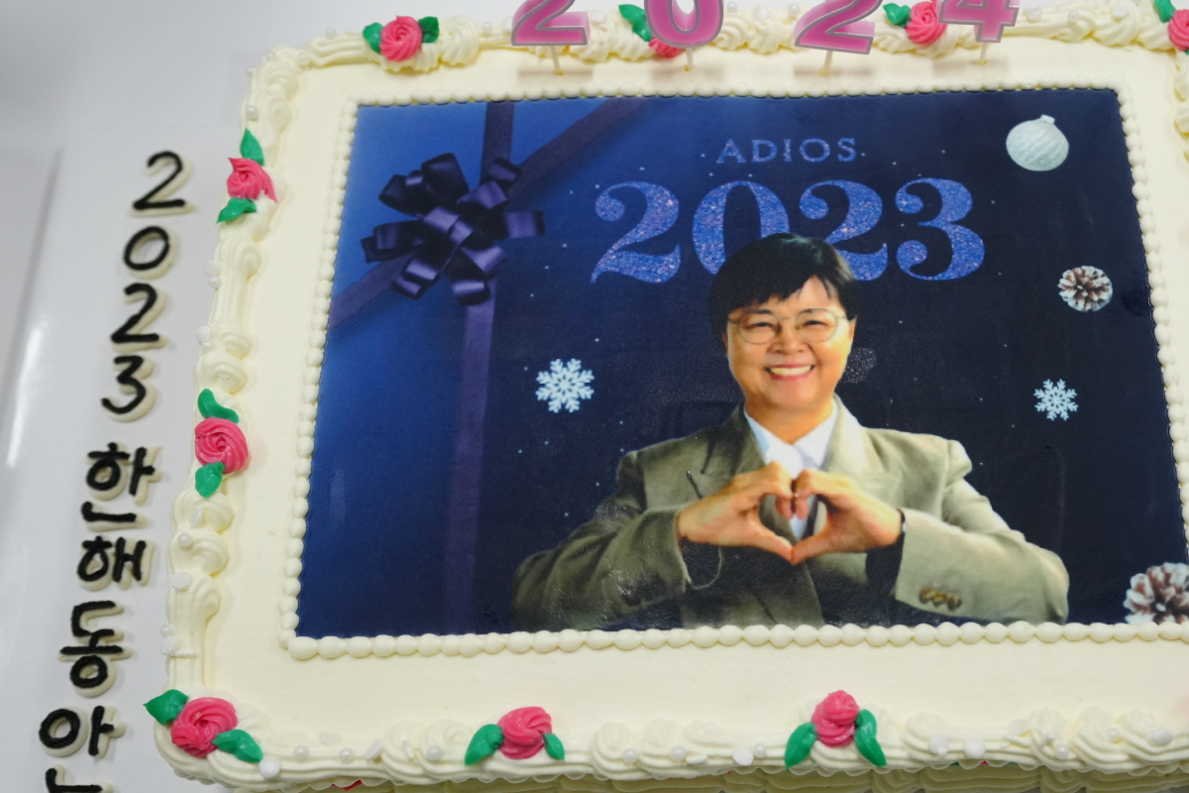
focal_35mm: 39
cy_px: 385
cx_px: 755
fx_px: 1288
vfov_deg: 34.2
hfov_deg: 49.0
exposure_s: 1/160
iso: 1250
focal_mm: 26
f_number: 4
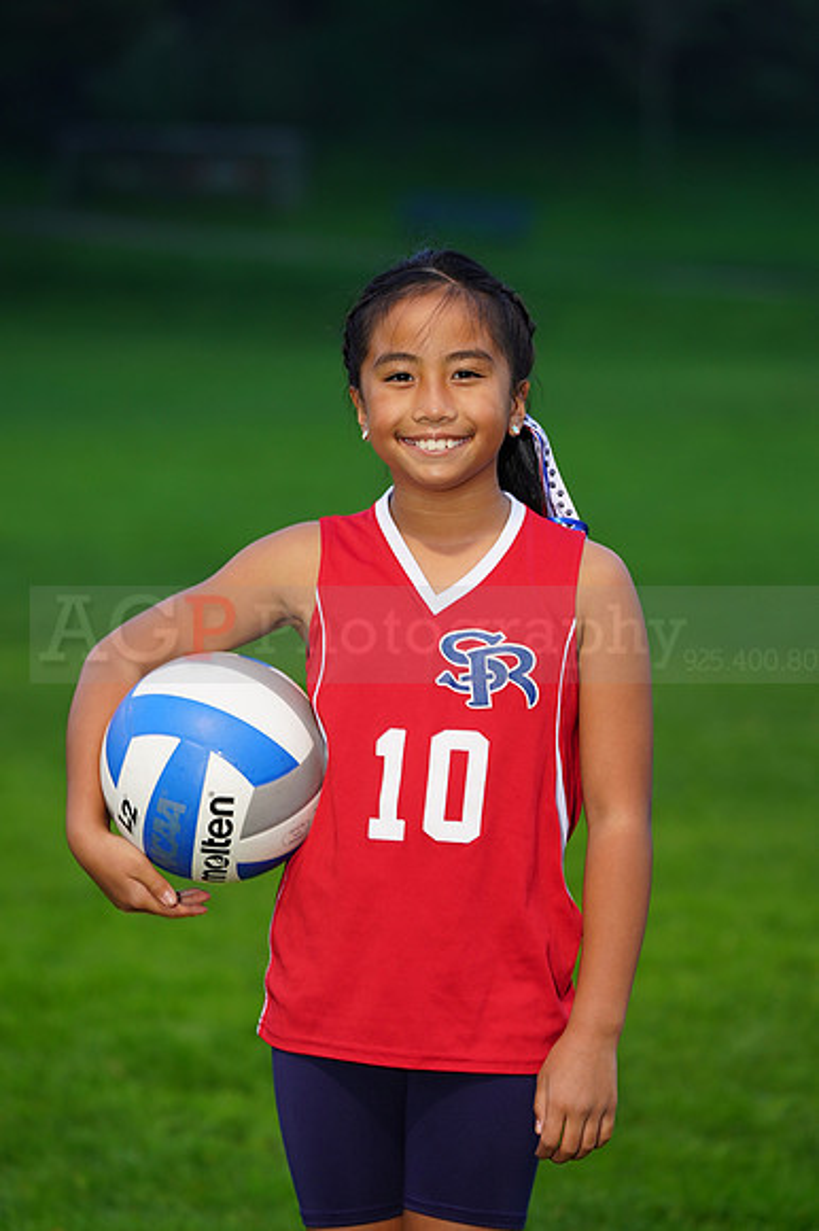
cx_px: 410
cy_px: 616
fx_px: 6833
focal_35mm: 200
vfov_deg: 10.3
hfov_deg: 6.9
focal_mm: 200
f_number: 5.6
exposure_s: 1/20
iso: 320
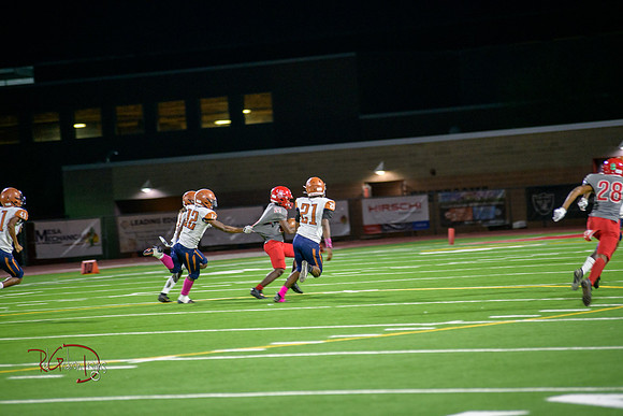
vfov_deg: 6.9
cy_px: 208
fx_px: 3462
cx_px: 312
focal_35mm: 200
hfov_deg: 10.3
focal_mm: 200
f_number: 2.8
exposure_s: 1/250
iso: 1600
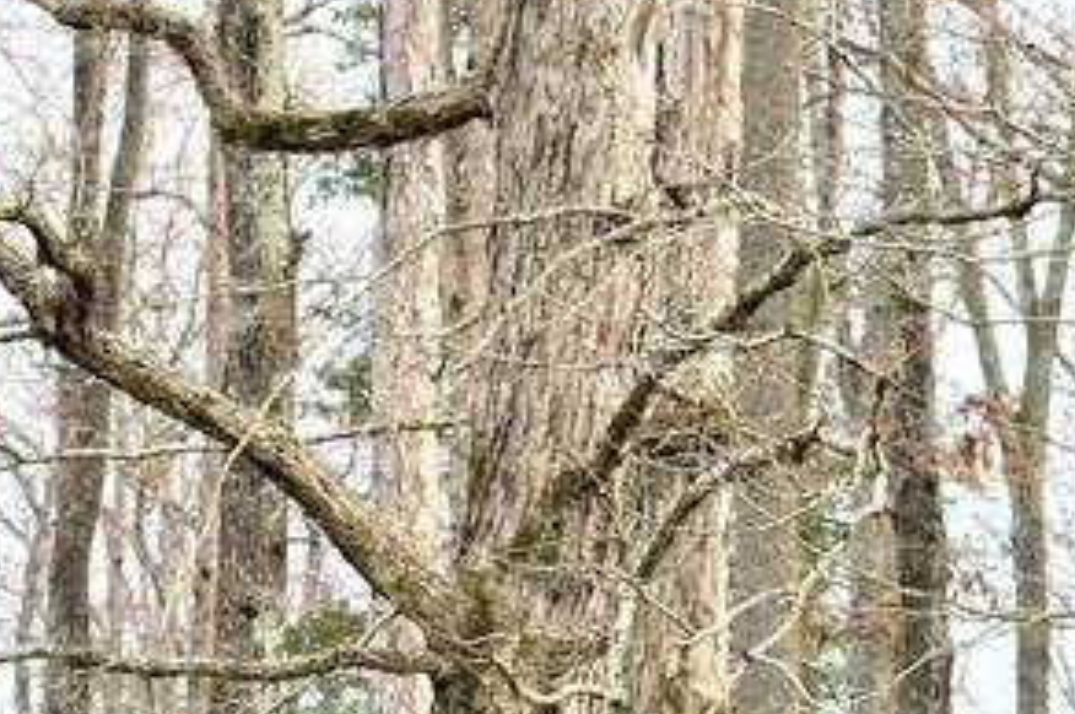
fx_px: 8643
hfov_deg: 7.1
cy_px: 964
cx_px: 184
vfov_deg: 4.7
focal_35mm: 290
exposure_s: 1/200
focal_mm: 55
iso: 400
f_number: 7.1
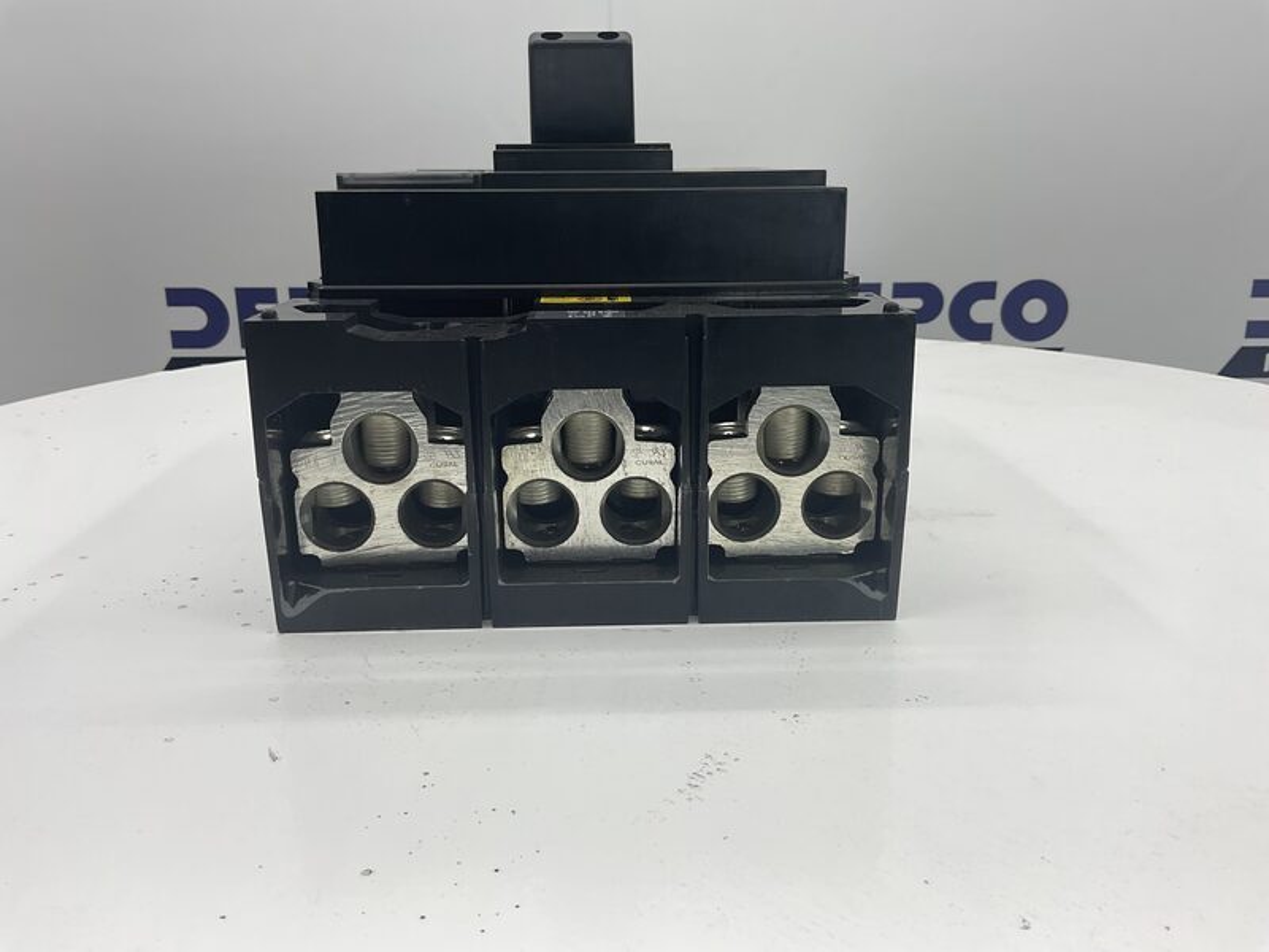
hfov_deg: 61.7
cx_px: 634
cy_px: 476
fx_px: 1063
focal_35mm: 29
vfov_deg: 48.2
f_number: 1.8
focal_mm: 3
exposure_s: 1/136
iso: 16
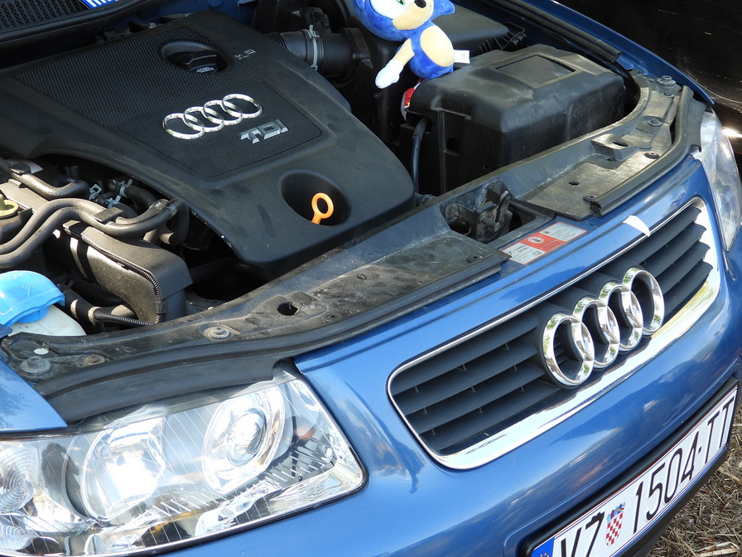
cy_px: 238
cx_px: 304
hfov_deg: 28.9
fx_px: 1436
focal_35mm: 67
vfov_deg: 21.9
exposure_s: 1/100
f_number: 3.2
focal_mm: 9
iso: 100
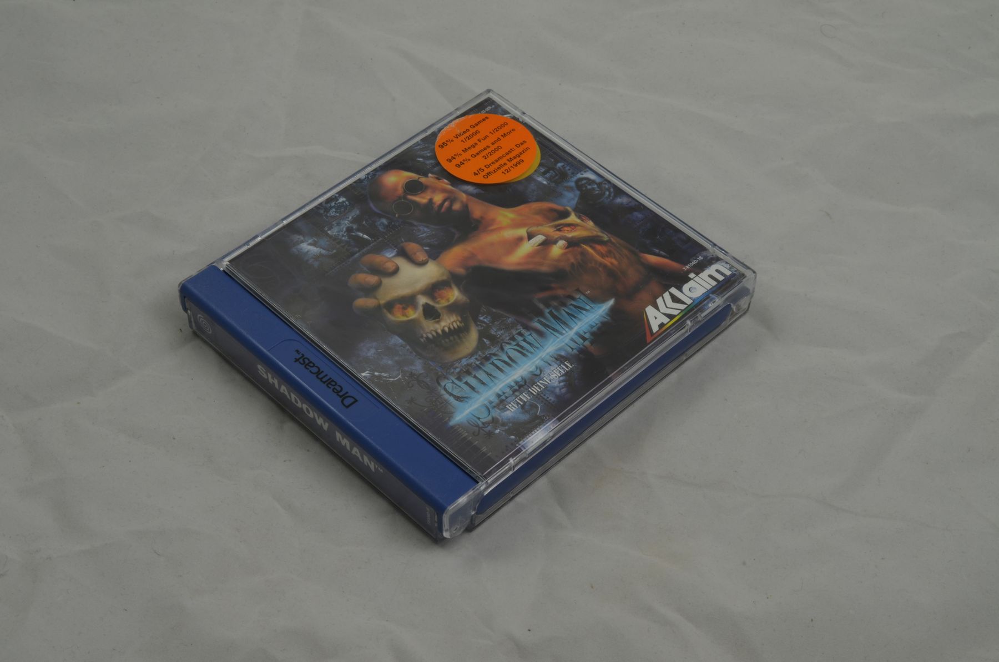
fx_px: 1662
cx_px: 500
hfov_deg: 33.5
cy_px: 331
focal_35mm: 60
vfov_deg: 22.5
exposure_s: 1/3
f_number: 20
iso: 100
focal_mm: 40
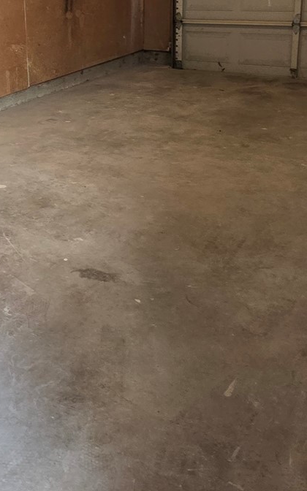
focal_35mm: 42
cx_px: 50
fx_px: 562
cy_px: 140
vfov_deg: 46.0
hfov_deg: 29.7
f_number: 1.9
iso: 320
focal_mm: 2.2
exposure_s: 1/60
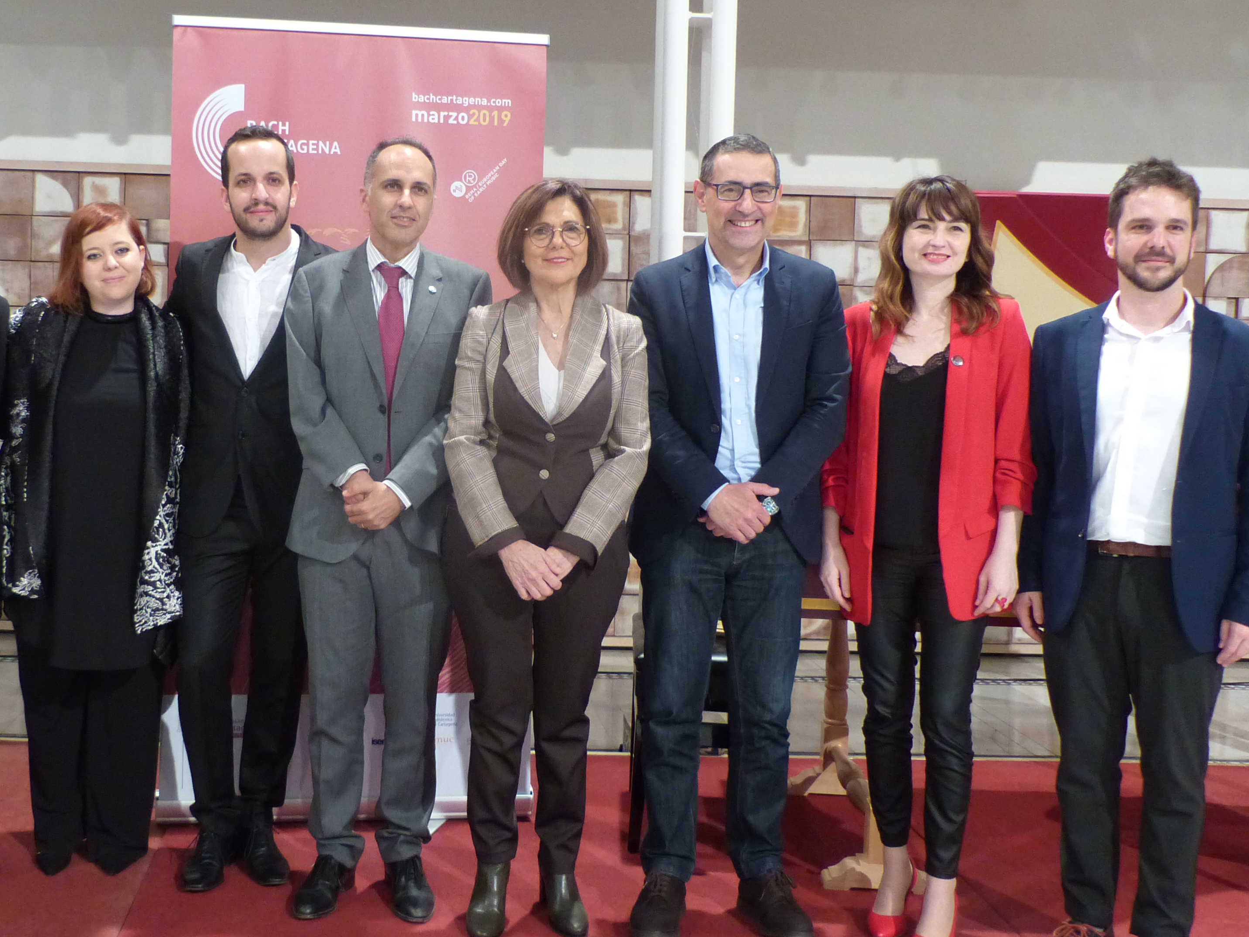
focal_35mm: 42
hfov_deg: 44.2
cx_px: 433
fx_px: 1515
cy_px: 418
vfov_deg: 34.3
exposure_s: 1/13
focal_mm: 5.4
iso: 400
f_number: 2.8
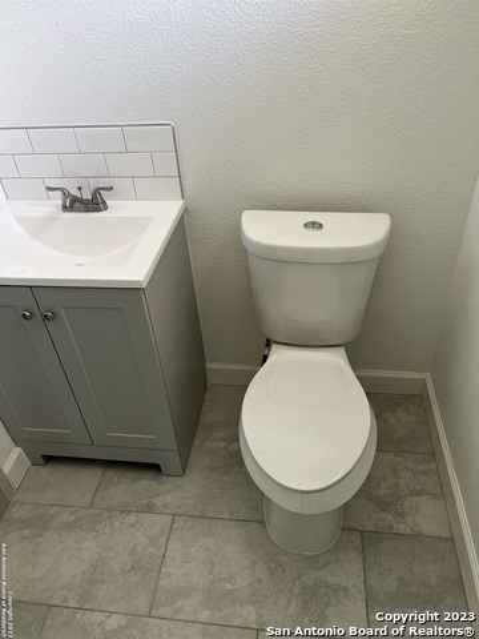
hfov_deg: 53.1
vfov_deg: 67.3
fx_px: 480
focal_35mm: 26
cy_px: 320
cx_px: 240
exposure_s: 1/121
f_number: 1.5
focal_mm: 5.7
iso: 100
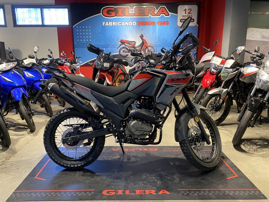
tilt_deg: -11.7
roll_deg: +0.8
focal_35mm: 26
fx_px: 202
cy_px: 101
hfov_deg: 67.3
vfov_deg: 53.1
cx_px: 134
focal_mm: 4.25
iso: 160
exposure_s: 1/50
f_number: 1.8
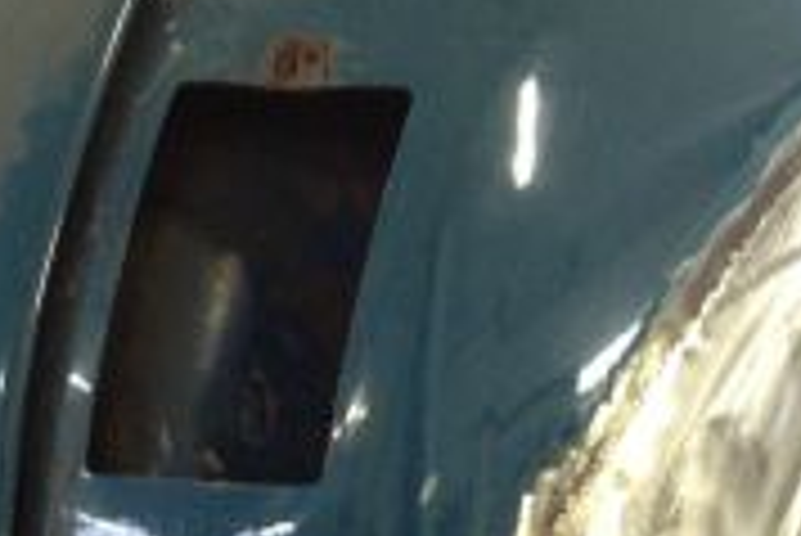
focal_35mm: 98
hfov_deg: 20.8
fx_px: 2182
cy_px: 712
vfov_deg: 13.4
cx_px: 410
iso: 250
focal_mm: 4.28
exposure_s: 1/20
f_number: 2.4
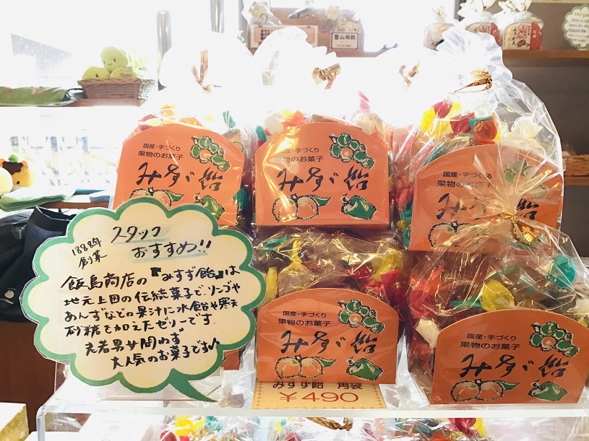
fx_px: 527
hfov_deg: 58.4
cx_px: 294
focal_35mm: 31
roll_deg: +0.0
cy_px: 220
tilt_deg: -11.6
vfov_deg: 45.4
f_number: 2.4
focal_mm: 3.3
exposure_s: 1/30
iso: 50
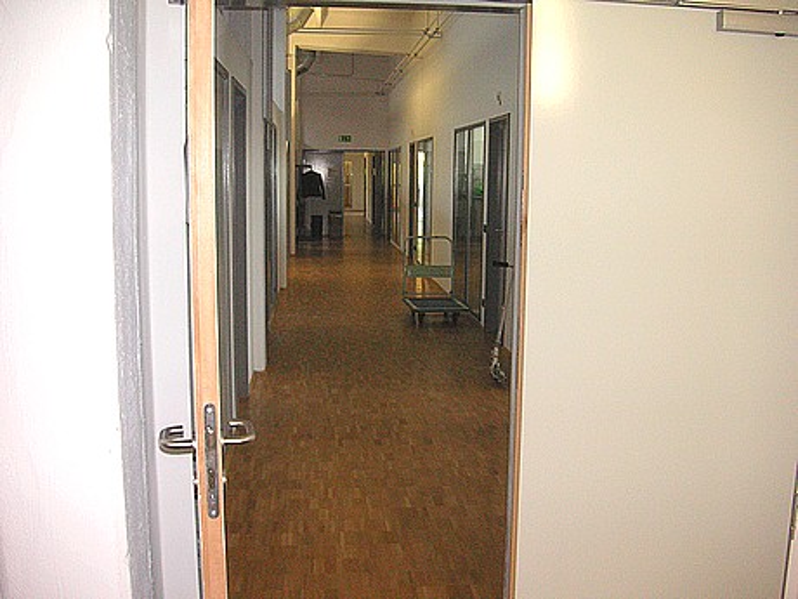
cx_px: 399
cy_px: 300
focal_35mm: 37
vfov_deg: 38.7
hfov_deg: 50.1
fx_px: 853
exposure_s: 1/45
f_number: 2.8
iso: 160
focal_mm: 6.1
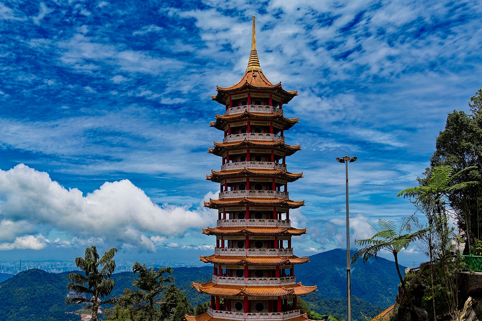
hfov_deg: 48.4
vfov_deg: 33.1
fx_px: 536
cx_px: 215
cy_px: 212
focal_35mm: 40
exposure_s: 1/2500
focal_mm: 15
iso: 100
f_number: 4
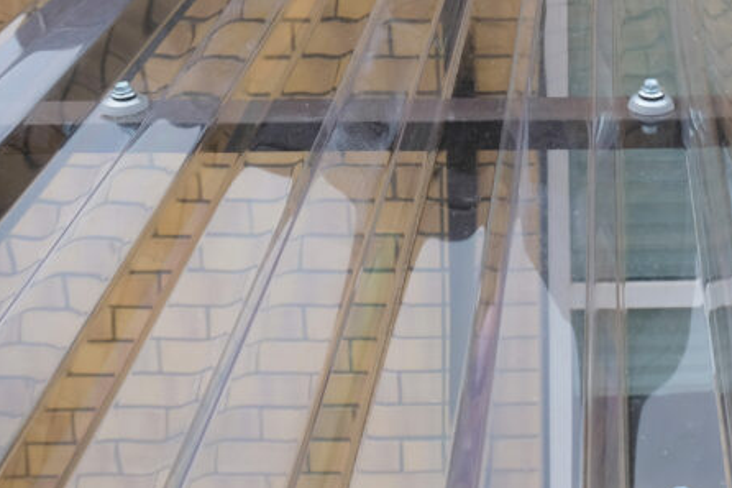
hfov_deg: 31.2
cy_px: -32
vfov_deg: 20.9
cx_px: 625
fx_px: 1260
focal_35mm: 62
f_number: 8
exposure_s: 1/210
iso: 200
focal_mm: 18
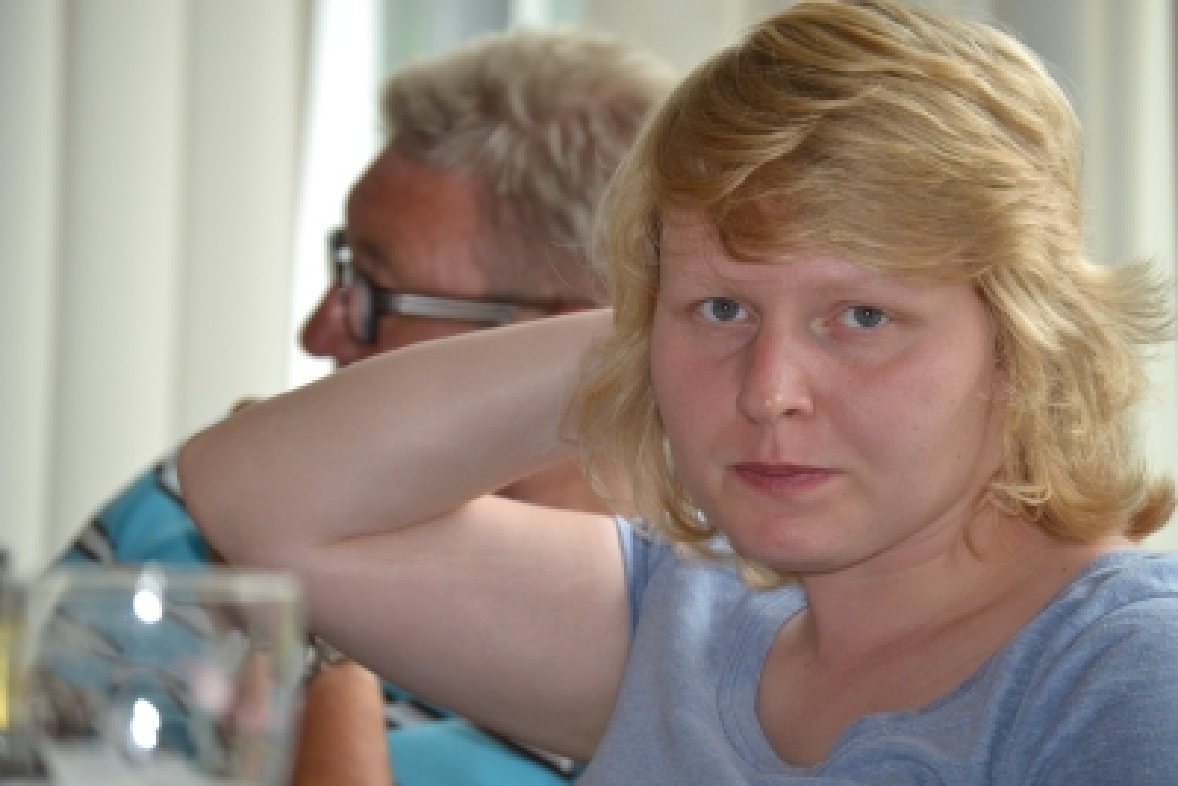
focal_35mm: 168
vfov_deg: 8.2
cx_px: 589
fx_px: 5499
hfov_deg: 12.2
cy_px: 393
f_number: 4.8
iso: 320
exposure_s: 1/125
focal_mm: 112
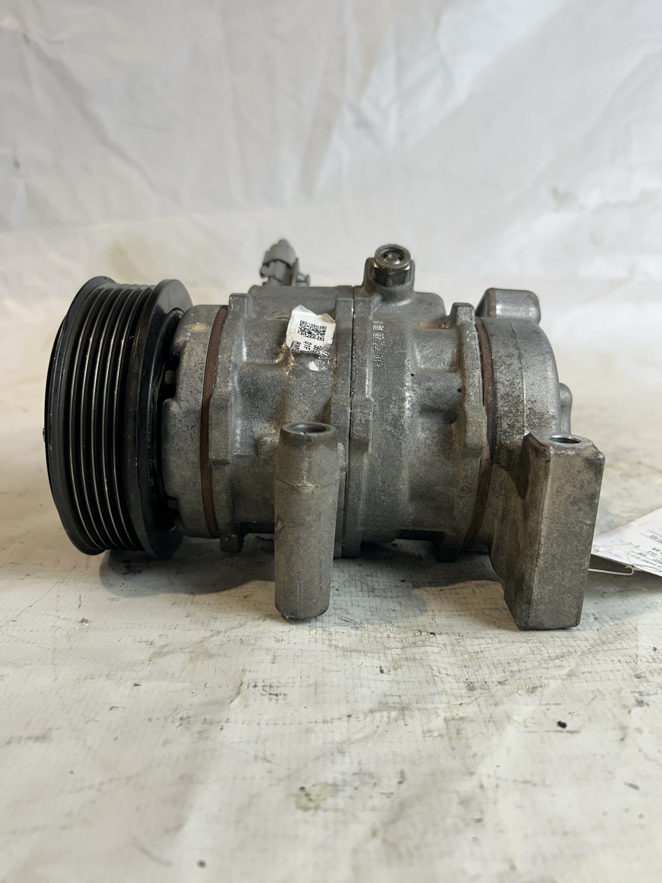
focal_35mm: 26
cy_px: 442
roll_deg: +0.2
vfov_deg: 67.3
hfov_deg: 53.1
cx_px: 331
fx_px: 663
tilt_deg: -14.1
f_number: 1.5
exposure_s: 1/120
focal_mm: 5.7
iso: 40
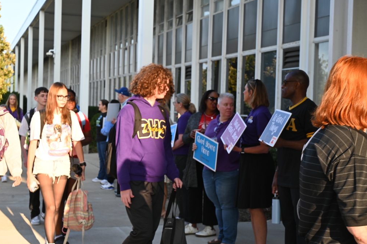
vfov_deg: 22.6
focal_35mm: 60
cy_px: 121
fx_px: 611
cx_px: 183
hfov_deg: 33.4
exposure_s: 1/320
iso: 800
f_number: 9
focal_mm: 59
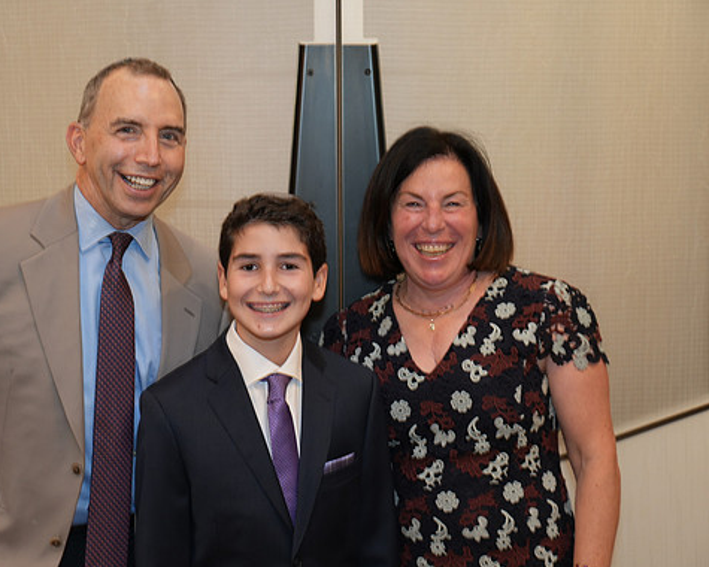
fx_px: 1490
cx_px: 306
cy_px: 286
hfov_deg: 26.7
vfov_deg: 21.6
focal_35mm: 71
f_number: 4
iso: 640
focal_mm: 62
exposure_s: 1/80
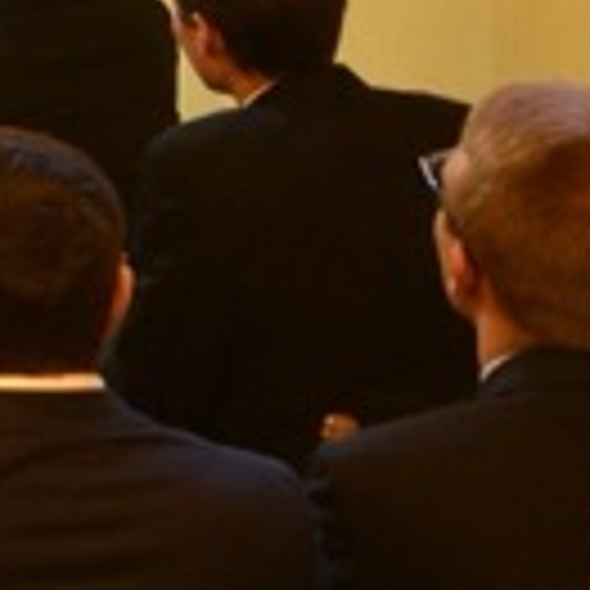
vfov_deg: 7.4
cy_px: -590
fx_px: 4397
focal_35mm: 228
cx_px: -1558
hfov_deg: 6.5
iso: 1600
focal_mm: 35
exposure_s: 1/60
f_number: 4
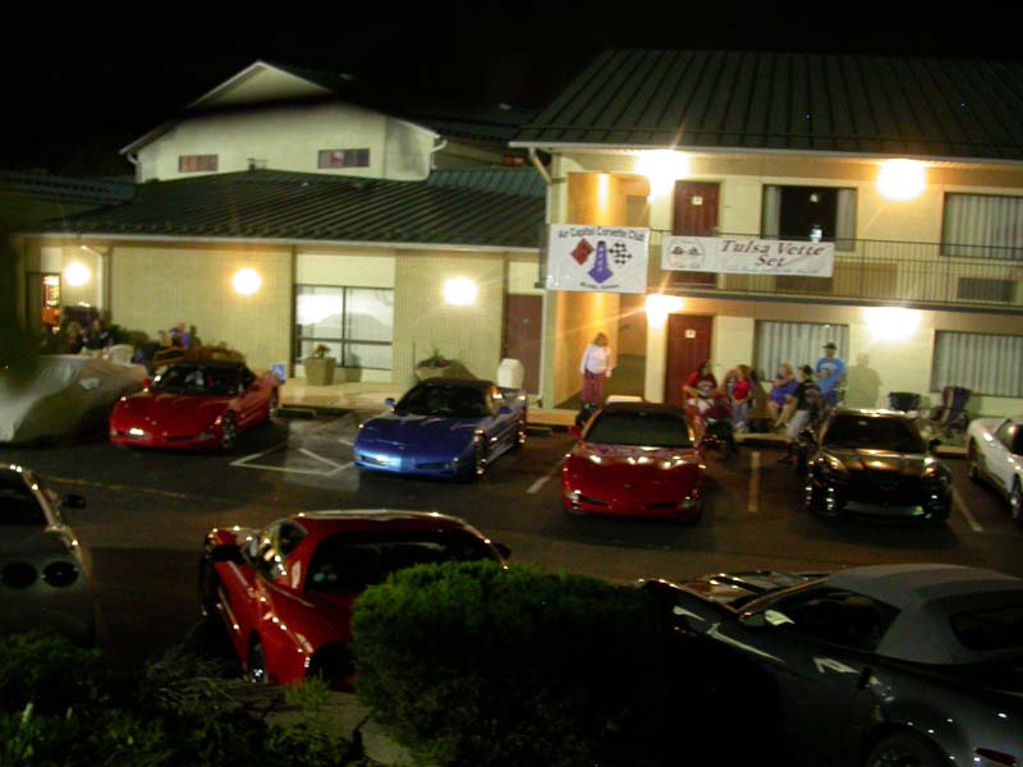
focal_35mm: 38
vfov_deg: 37.7
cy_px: 384
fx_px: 1123
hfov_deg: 49.0
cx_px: 512
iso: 400
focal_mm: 7.85
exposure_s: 1/2.2
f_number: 2.6
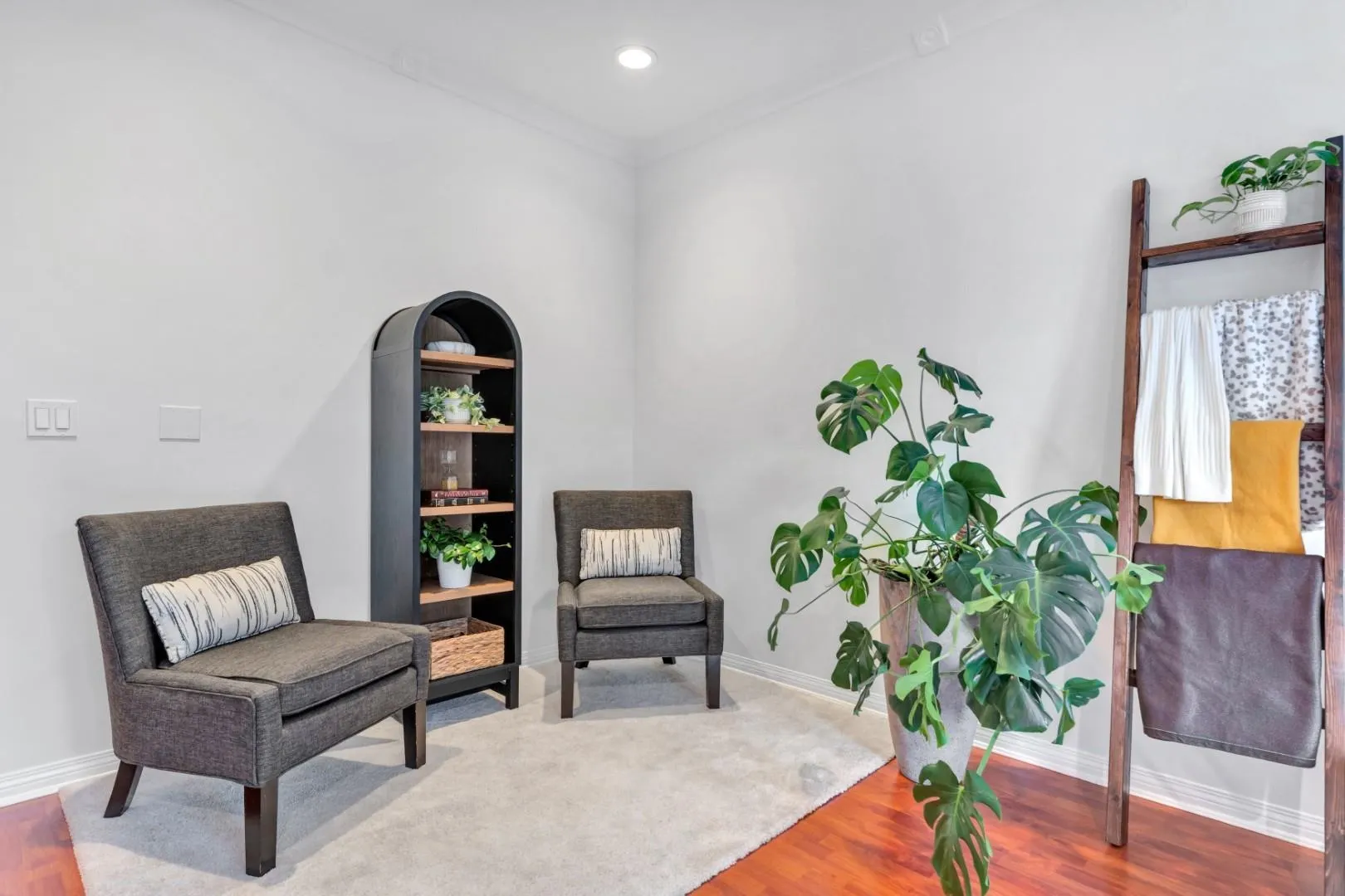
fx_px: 684
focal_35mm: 18
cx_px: 672
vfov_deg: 66.5
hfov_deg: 89.1
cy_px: 448
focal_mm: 18.3
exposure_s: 1/6
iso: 400
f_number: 8
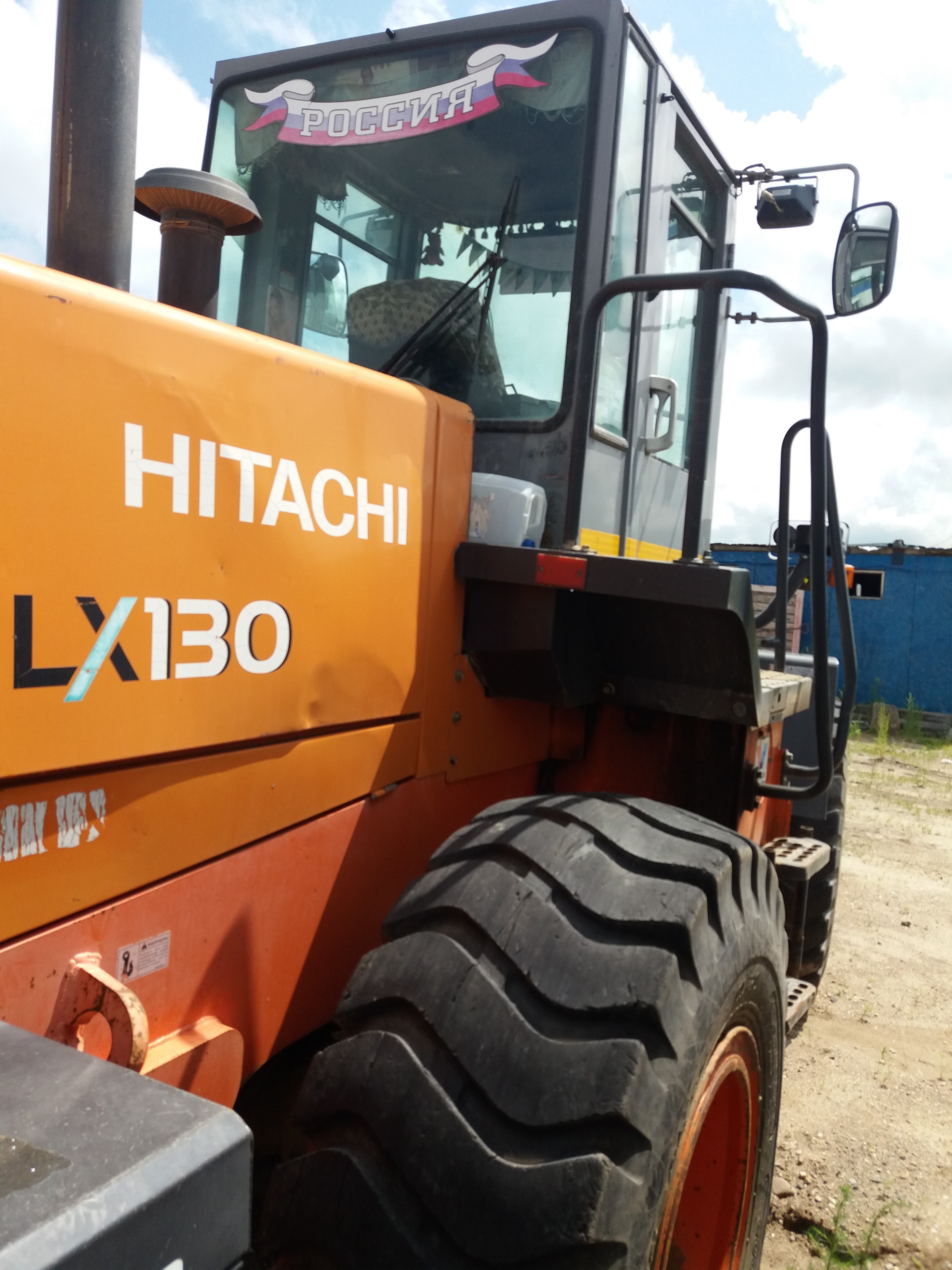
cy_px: 635
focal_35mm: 28
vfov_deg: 63.4
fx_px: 1027
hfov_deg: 49.7
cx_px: 476
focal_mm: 3.7
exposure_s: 1/1378
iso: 64
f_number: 1.9
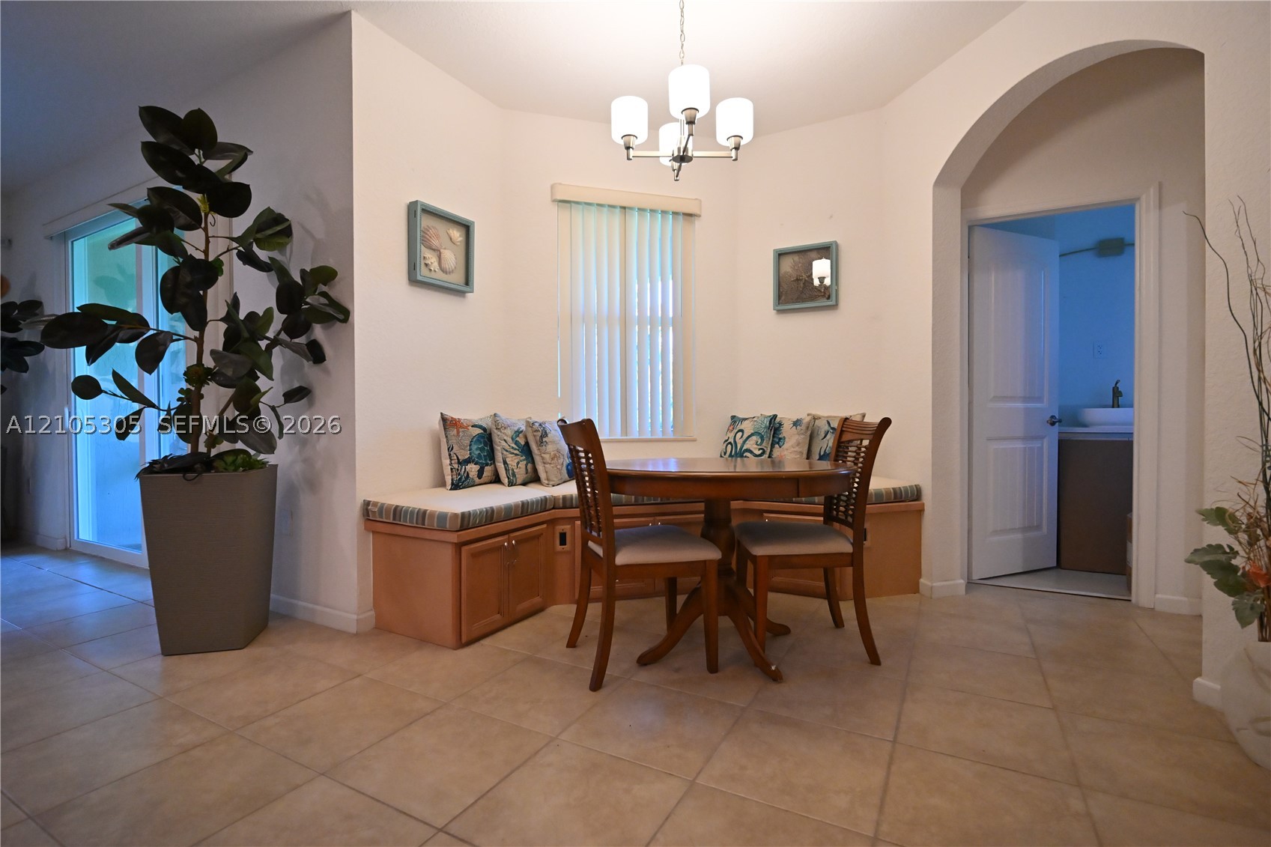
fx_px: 565
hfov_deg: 96.7
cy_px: 424
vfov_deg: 73.7
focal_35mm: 16
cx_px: 636
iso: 5000
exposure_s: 1/500
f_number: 3.5
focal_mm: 16
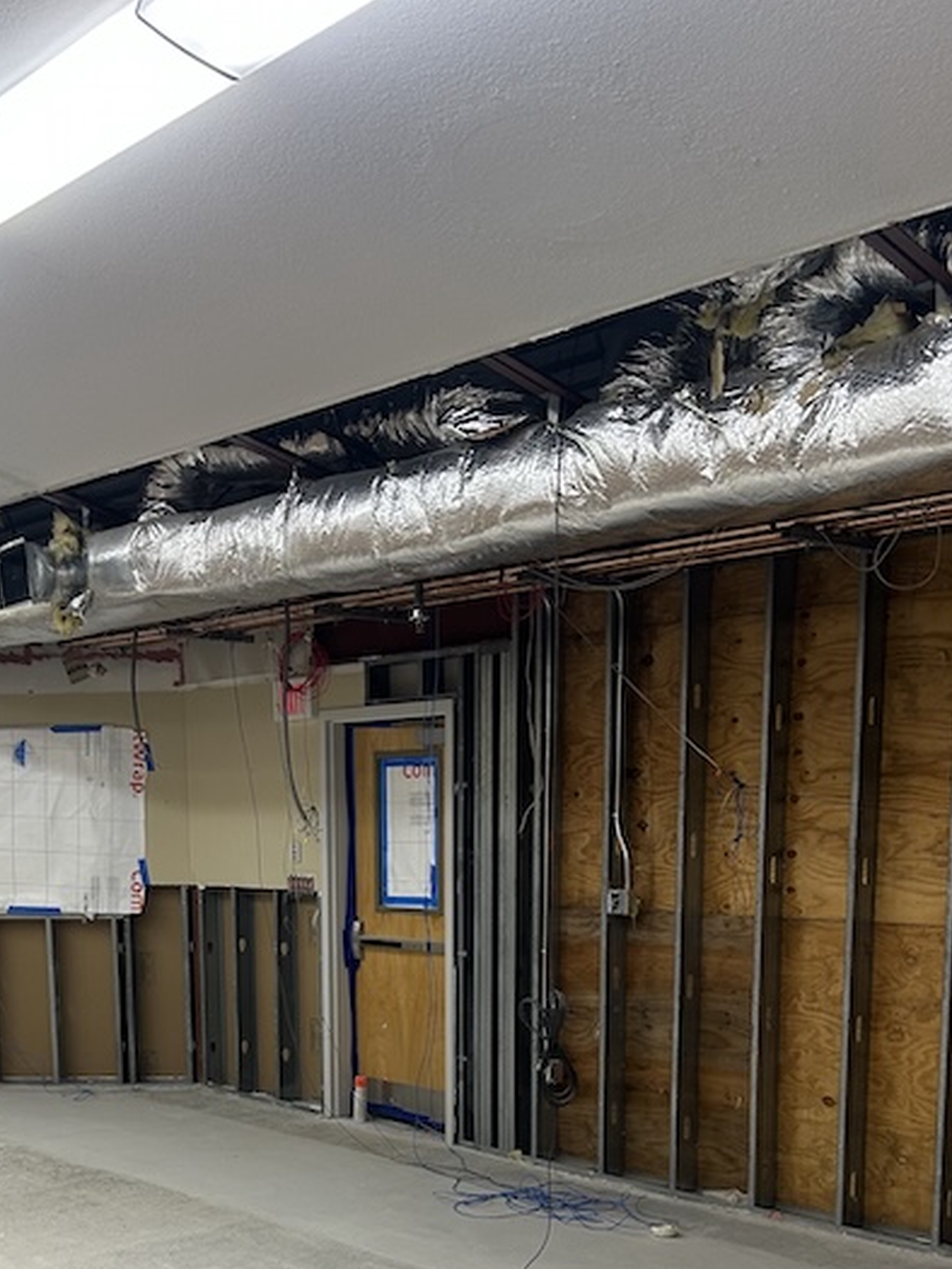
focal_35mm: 44
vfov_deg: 40.7
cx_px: 348
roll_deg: +0.2
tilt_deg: -8.4
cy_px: 1061
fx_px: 1613
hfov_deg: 32.7
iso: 100
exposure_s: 1/100
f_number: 1.5
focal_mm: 5.7
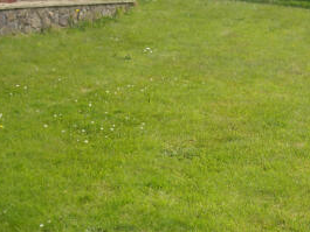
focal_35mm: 77
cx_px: 231
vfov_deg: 19.1
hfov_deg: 25.0
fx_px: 690
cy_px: 133
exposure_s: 1/168
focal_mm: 5.7
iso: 64
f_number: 5.6
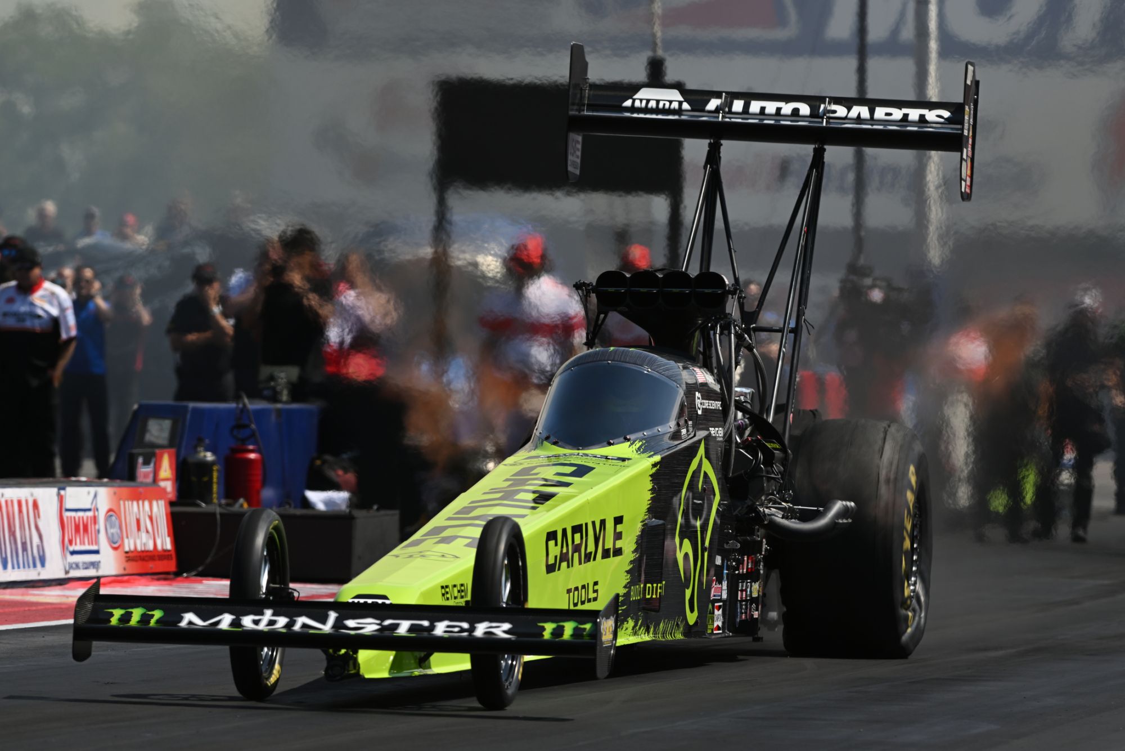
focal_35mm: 300
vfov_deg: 4.6
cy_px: 376
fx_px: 9376
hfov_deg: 6.9
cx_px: 562
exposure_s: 1/1600
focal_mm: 300
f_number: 9
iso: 250
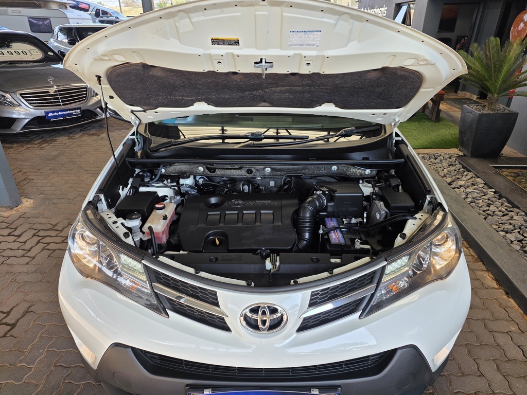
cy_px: 198
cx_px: 264
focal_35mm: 23
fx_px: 350
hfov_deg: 73.9
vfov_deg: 58.9
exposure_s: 1/66.3
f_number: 1.7
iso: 12
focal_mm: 6.25
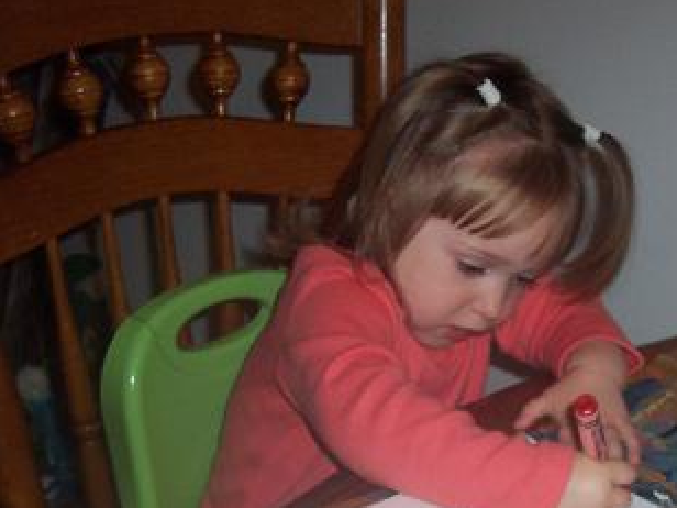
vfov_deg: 23.7
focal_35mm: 61
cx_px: 486
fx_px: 1193
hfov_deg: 31.3
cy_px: 408
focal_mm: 5.6
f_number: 2.8
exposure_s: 1/60
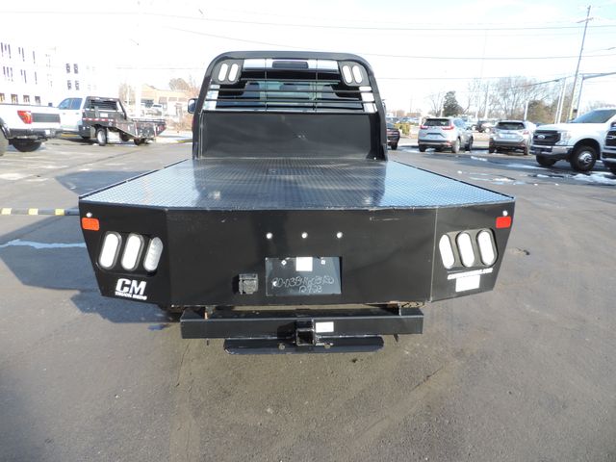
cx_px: 308
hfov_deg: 71.6
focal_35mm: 24
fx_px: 427
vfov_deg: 56.8
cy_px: 231
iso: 80
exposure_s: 1/200
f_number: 3
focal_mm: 4.3
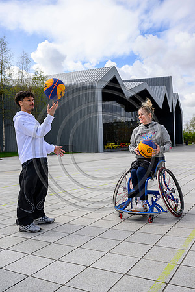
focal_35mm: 34
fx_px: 272
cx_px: 98
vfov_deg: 56.5
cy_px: 146
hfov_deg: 39.4
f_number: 5.6
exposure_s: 1/2000
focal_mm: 33.5
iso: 500
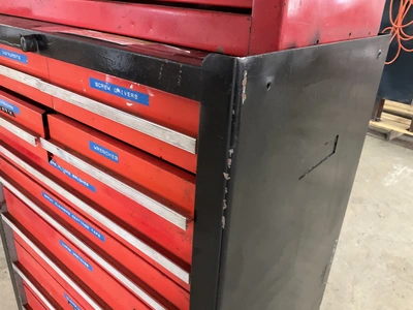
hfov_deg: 61.7
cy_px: 155
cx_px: 206
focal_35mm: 29
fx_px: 346
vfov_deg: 48.2
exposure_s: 1/40
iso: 320
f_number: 1.8
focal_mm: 3
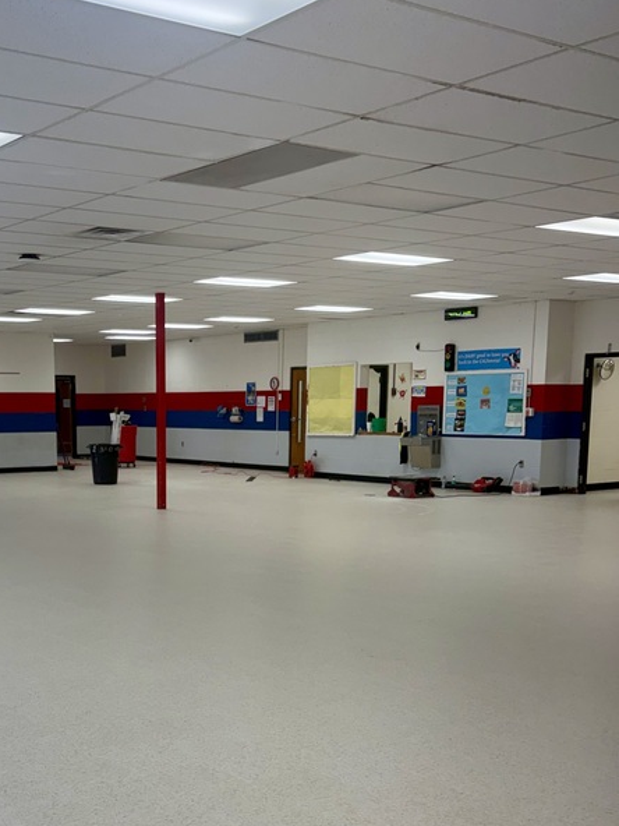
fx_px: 1073
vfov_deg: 41.2
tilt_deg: -9.3
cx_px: 162
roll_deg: +0.9
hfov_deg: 31.7
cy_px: 593
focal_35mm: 45
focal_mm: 5.96
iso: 80
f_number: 1.6
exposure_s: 1/152
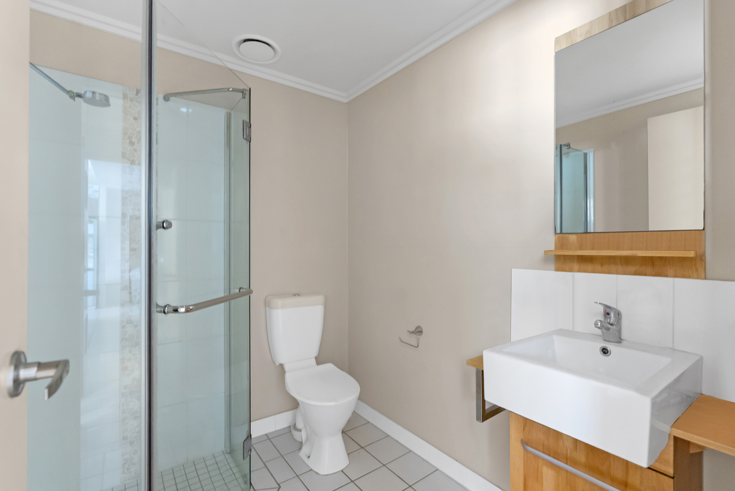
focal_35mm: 16
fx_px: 327
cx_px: 368
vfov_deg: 73.8
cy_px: 246
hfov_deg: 96.7
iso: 2500
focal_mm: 16
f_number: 5
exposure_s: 1/4
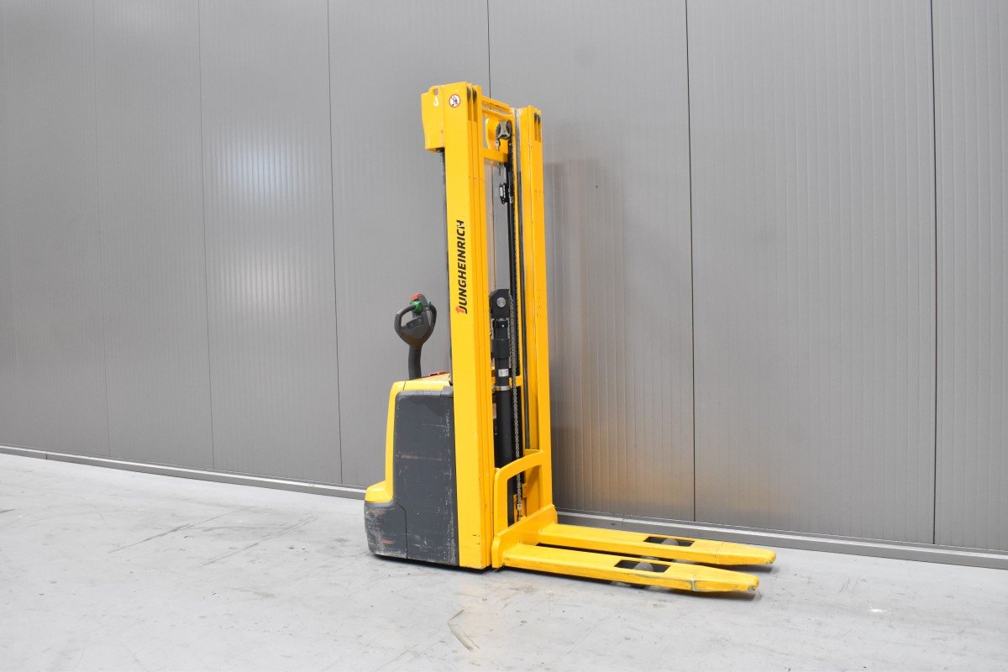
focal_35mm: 30
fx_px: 840
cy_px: 336
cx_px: 504
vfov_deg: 43.6
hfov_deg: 61.9
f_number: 5.6
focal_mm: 20
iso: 1600
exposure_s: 1/25
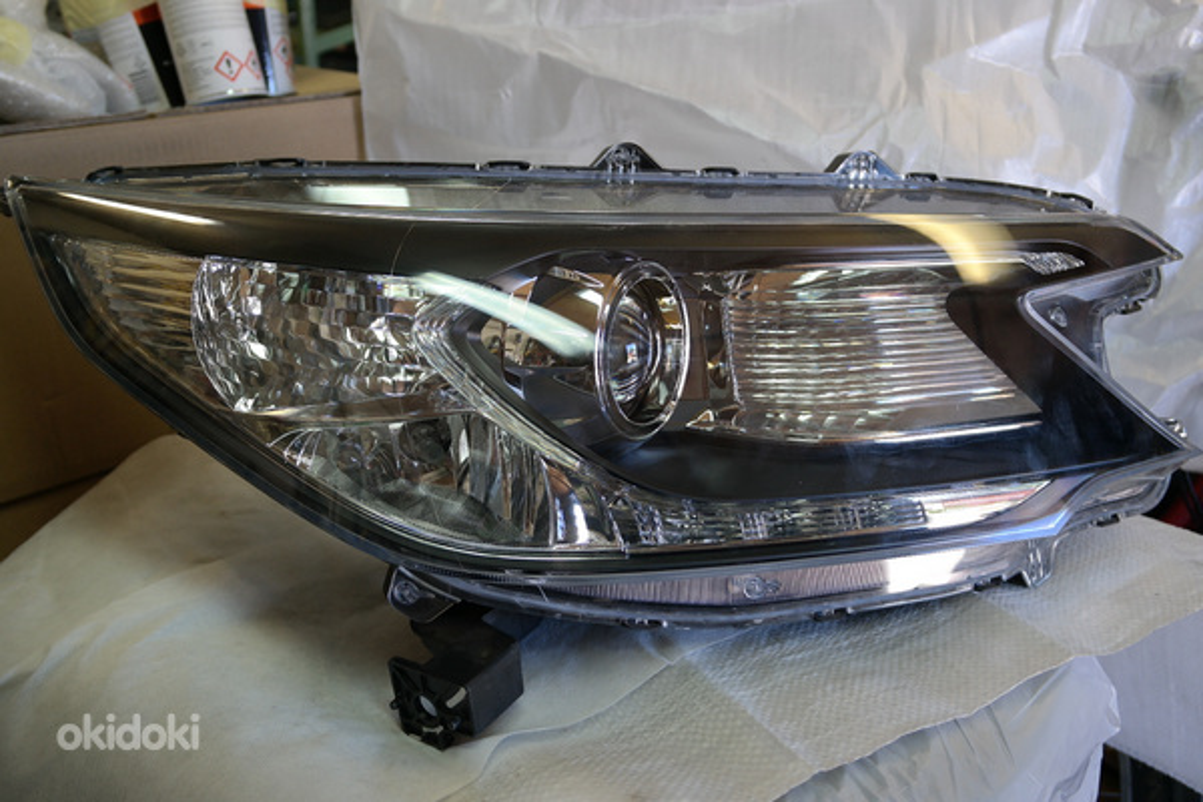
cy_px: 401
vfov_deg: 43.6
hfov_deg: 61.9
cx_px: 602
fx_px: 1002
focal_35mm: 30
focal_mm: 20
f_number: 3.5
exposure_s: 1/40
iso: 200
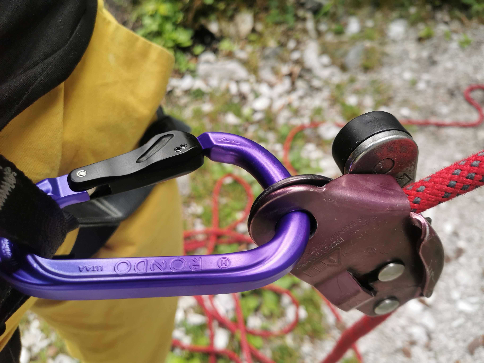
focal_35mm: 27
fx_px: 378
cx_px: 242
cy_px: 182
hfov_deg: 65.3
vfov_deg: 51.4
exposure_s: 1/171
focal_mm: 5.58
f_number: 1.8
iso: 50
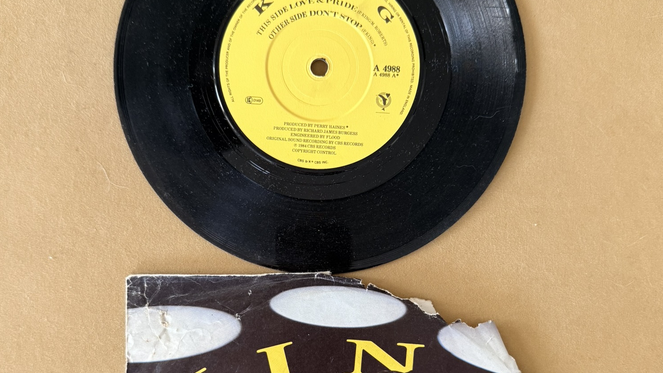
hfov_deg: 55.3
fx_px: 633
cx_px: 331
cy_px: 279
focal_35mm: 36
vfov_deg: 32.2
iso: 200
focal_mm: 6.76
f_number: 1.78
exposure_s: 1/67
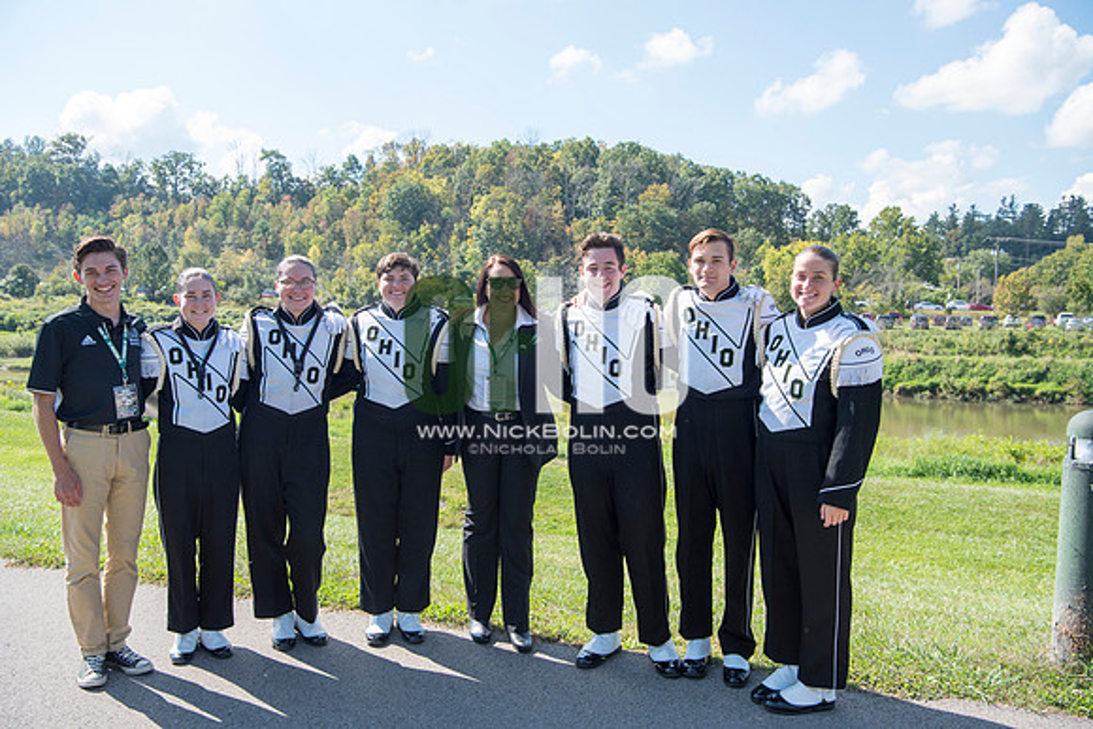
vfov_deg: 41.1
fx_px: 972
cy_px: 364
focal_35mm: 32
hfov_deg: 58.7
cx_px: 546
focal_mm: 32
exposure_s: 1/500
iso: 200
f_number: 5.6
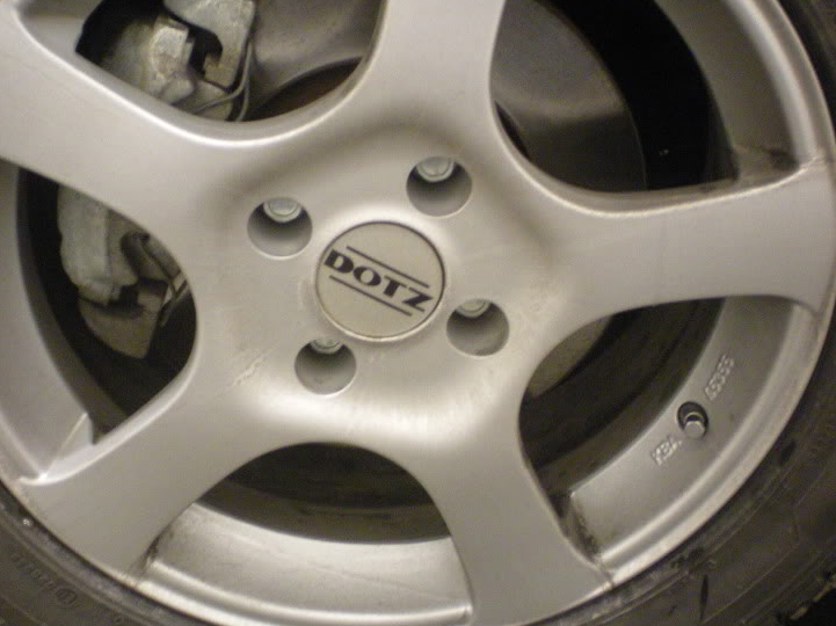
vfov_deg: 27.0
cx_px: 372
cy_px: 256
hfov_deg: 35.5
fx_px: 1303
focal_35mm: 54
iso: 370
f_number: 3.1
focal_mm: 6.3
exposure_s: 1/8
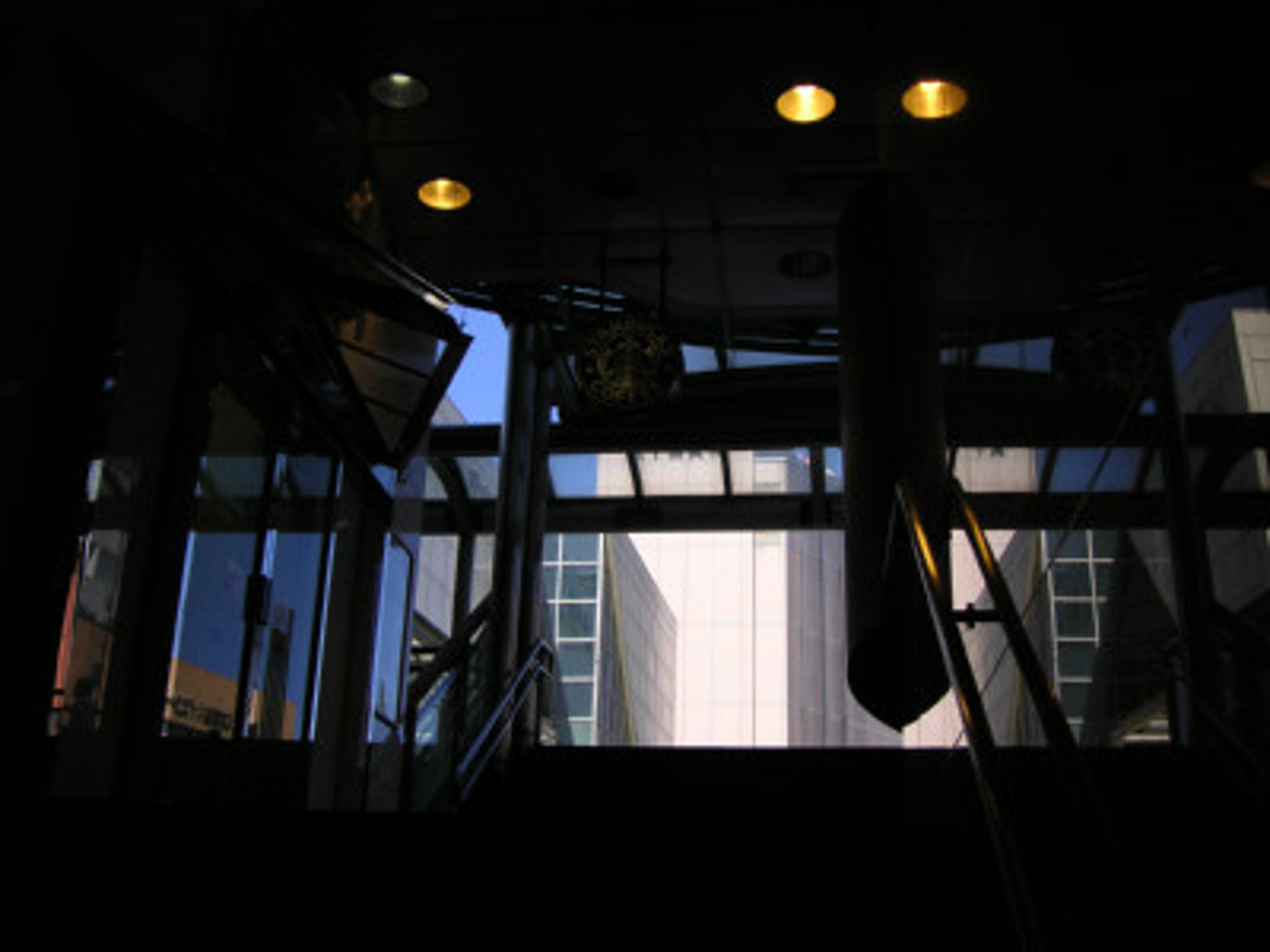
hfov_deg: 50.1
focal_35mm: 37
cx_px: 635
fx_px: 1357
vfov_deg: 38.7
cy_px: 476
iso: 50
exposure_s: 1/750
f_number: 2.8
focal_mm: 6.1
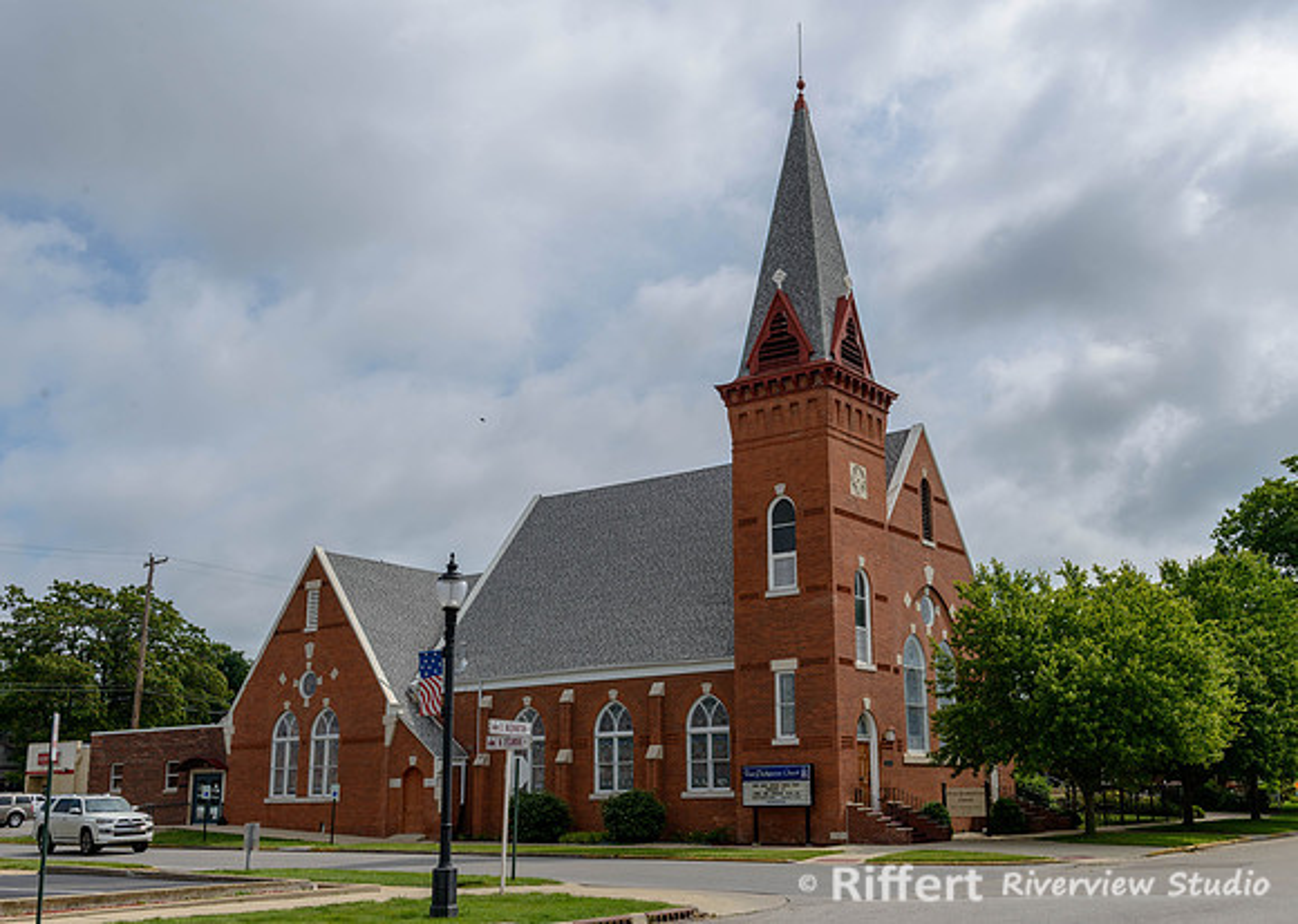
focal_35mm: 35
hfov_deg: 53.2
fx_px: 1291
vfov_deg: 39.4
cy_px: 484
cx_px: 726
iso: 100
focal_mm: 32
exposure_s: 1/250
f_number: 10
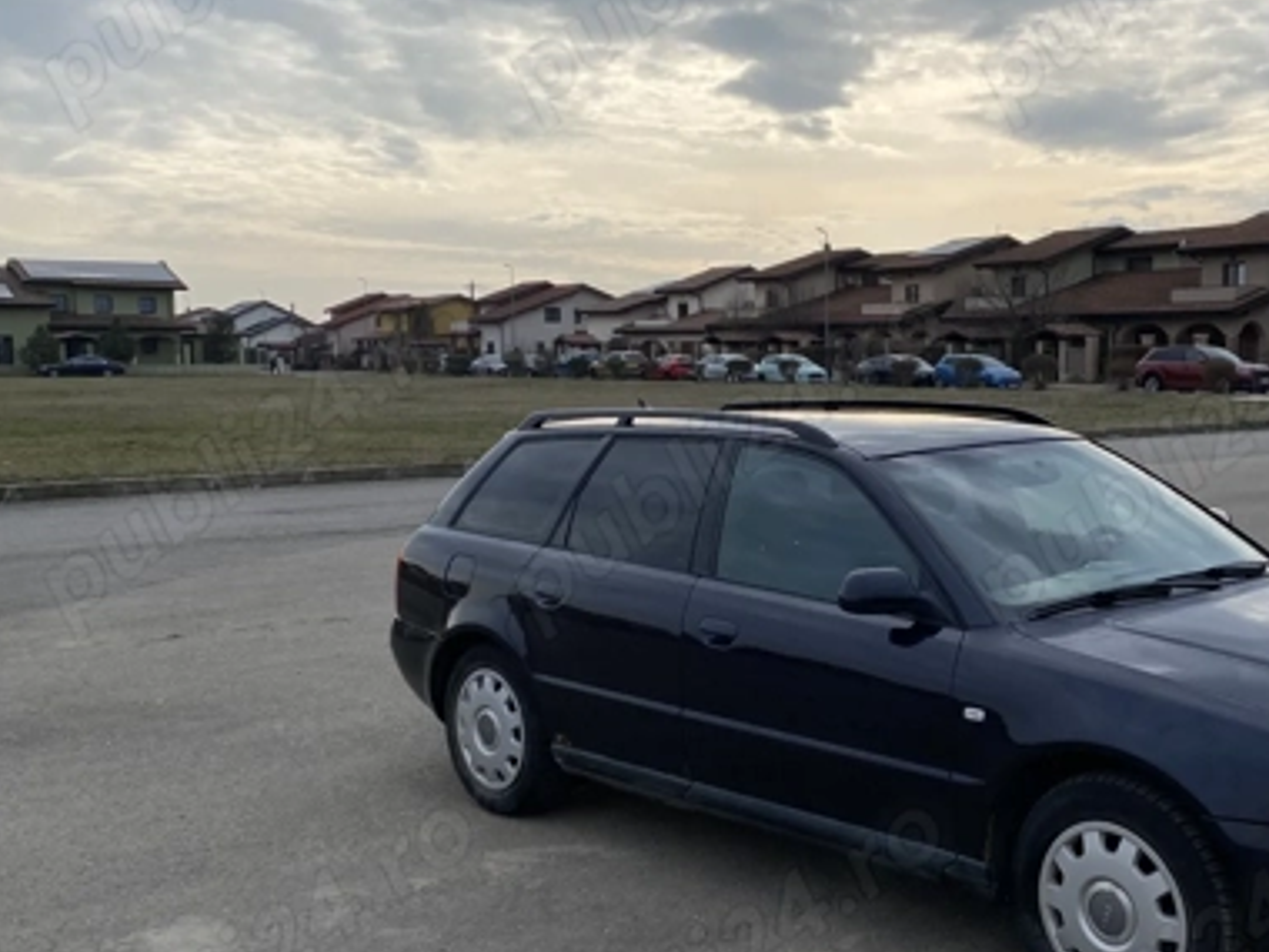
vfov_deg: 35.1
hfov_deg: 44.2
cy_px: 491
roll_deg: -0.5
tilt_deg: -7.2
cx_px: 958
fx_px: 1503
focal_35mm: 41
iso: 32
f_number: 1.8
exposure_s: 1/2513
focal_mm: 4.25
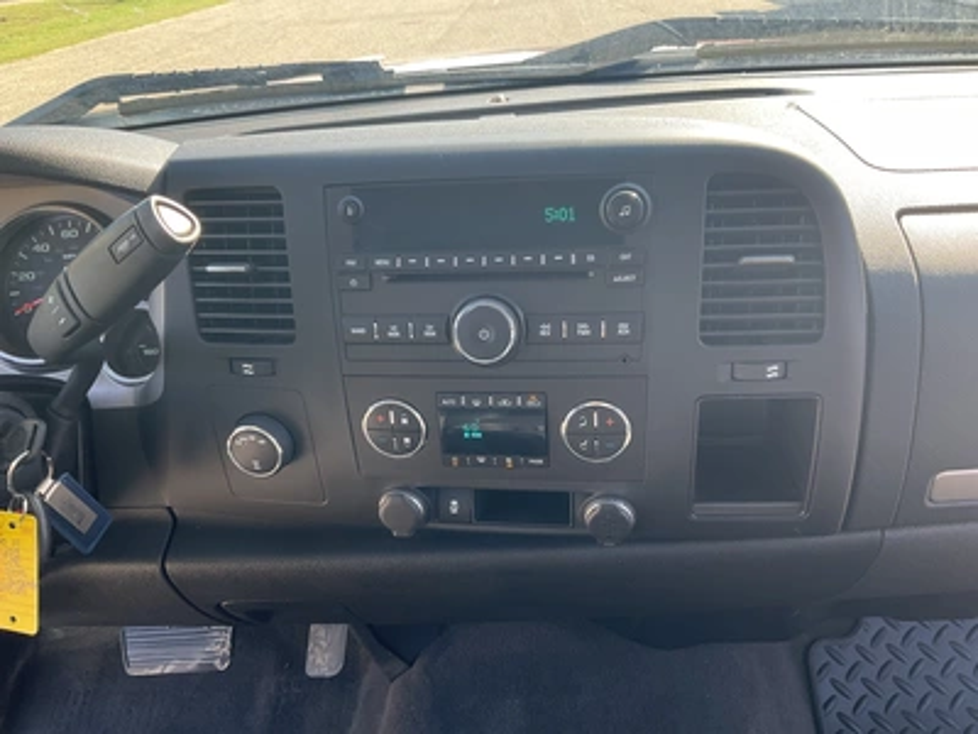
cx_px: 489
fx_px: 819
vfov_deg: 48.2
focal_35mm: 29
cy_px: 367
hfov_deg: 61.7
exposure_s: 1/122
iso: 40
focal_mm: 3
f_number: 1.8
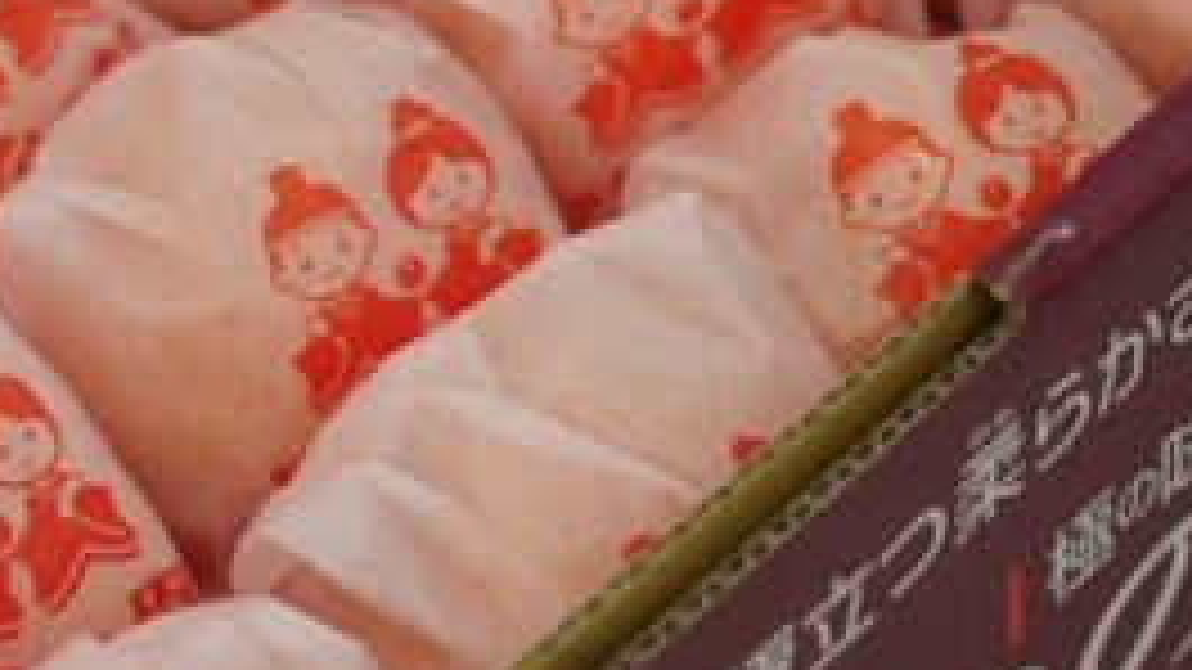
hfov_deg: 11.3
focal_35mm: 190
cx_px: 126
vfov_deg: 6.4
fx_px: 6005
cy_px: 324
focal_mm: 50
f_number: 3.2
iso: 200
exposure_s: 1/100
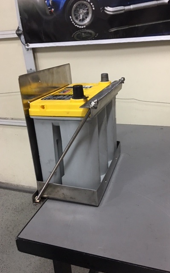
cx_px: 95
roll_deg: +3.1
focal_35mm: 31
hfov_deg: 40.5
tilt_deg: -21.7
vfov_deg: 61.2
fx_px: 230
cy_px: 136
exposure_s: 1/15
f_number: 2.2
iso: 125
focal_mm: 4.15
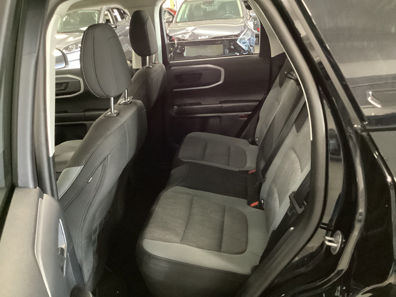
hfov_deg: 58.4
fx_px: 355
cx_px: 198
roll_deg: +4.2
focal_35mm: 31
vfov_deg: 45.4
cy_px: 148
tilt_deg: -23.8
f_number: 2.4
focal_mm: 3.3
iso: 800
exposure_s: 1/17
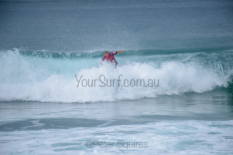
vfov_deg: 2.8
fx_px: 3237
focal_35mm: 500
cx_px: 116
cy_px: 78
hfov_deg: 4.1
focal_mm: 500
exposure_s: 1/2000
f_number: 5.6
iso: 360
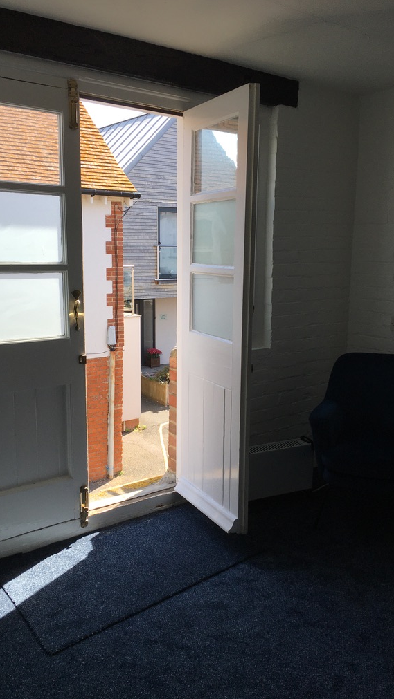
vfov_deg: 61.0
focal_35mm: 32
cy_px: 353
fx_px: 594
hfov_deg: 36.7
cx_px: 185
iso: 25
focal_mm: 4.15
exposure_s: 1/359
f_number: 2.2
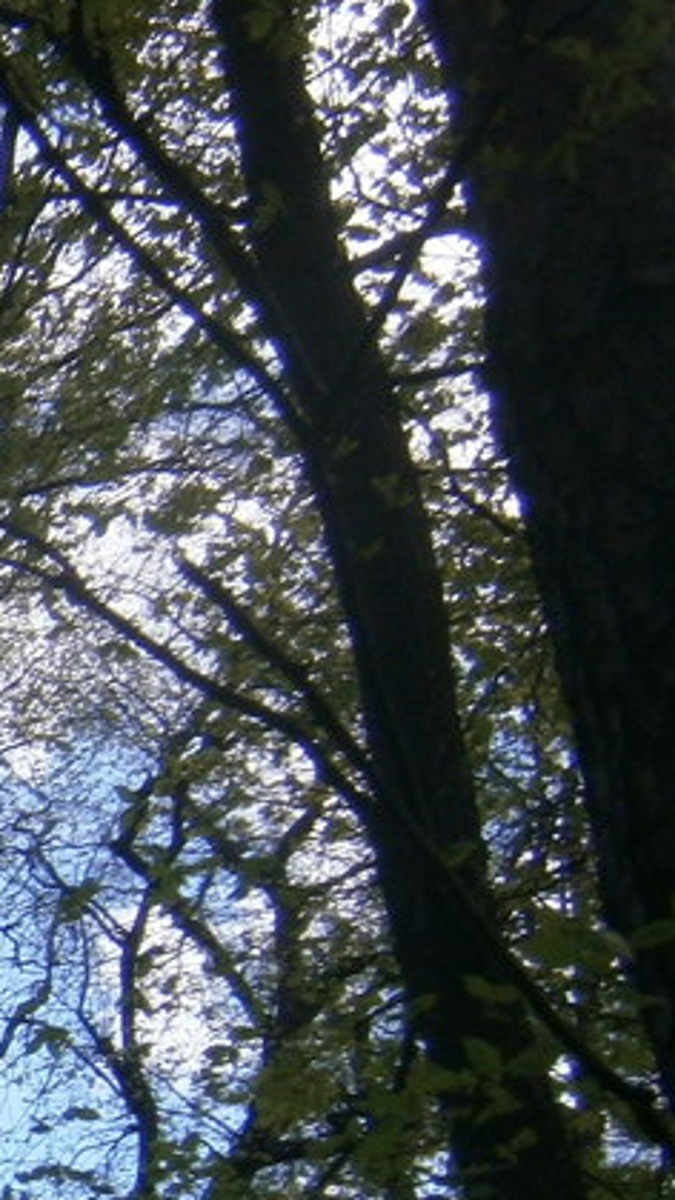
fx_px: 2579
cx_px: -855
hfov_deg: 12.3
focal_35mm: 81
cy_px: 1000
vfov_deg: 25.6
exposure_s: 1/80
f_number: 8
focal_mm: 4.7
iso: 80
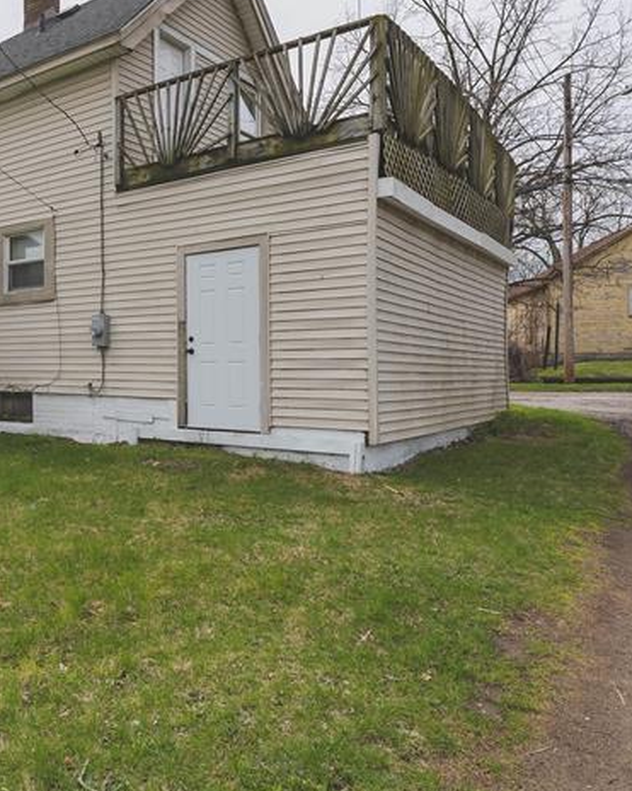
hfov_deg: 44.4
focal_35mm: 29
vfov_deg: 60.4
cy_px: 363
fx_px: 678
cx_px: 37
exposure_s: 1/500
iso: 250
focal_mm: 14
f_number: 10
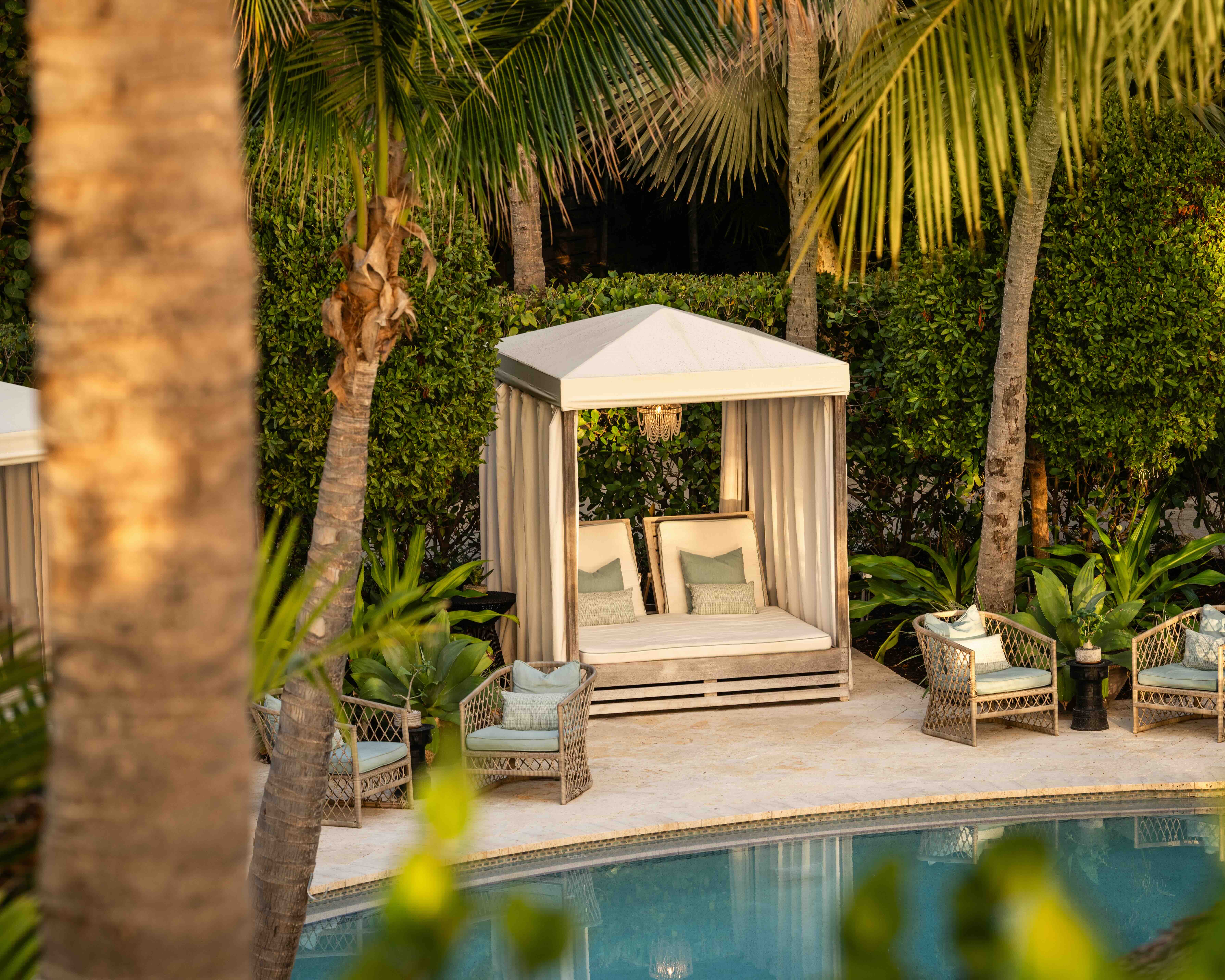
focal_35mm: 153
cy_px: 492
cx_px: 677
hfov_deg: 12.6
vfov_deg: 10.1
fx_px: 5547
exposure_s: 1/100
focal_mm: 135
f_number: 5.6
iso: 160
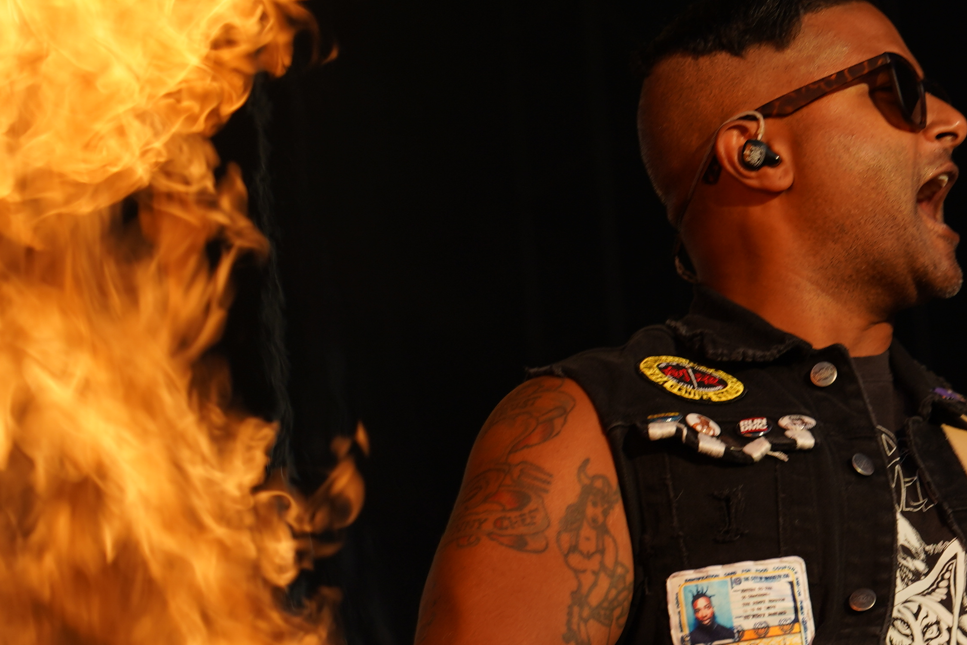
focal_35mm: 280
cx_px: 1069
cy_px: 769
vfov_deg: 4.9
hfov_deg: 7.3
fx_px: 7521
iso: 100
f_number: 6.3
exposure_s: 1/400
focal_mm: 105
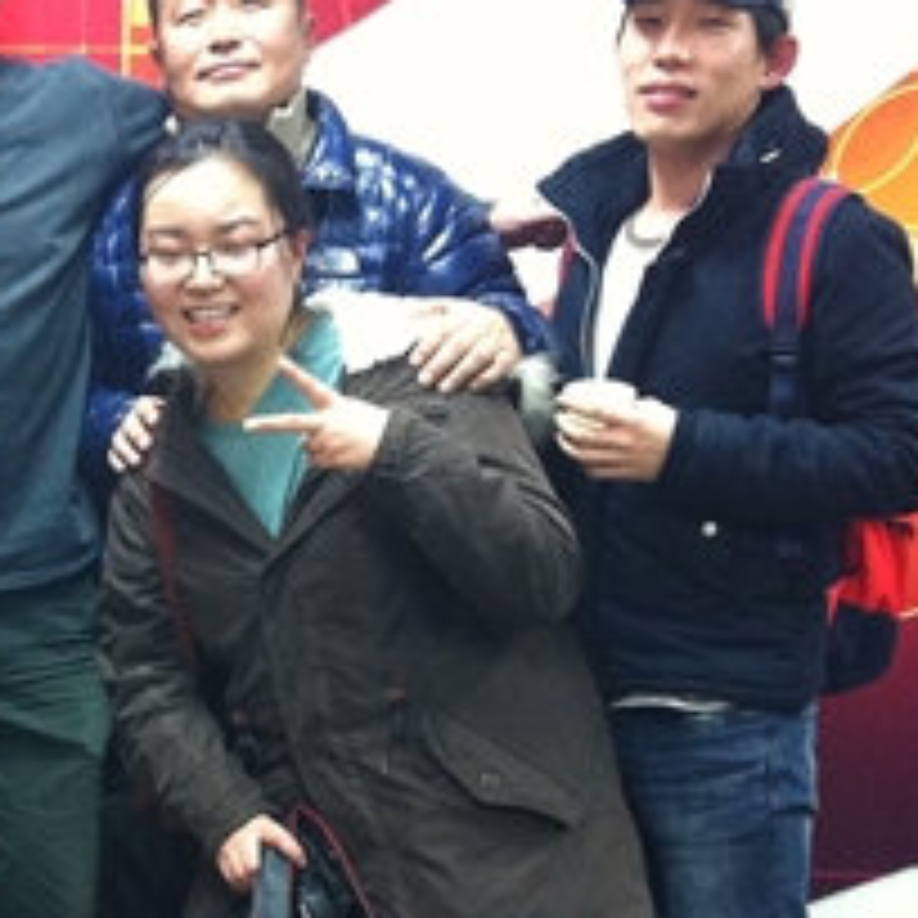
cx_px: -9
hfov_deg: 18.6
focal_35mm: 91
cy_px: 702
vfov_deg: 18.9
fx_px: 2730
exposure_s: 1/17
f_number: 2.8
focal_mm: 3.85
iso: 200
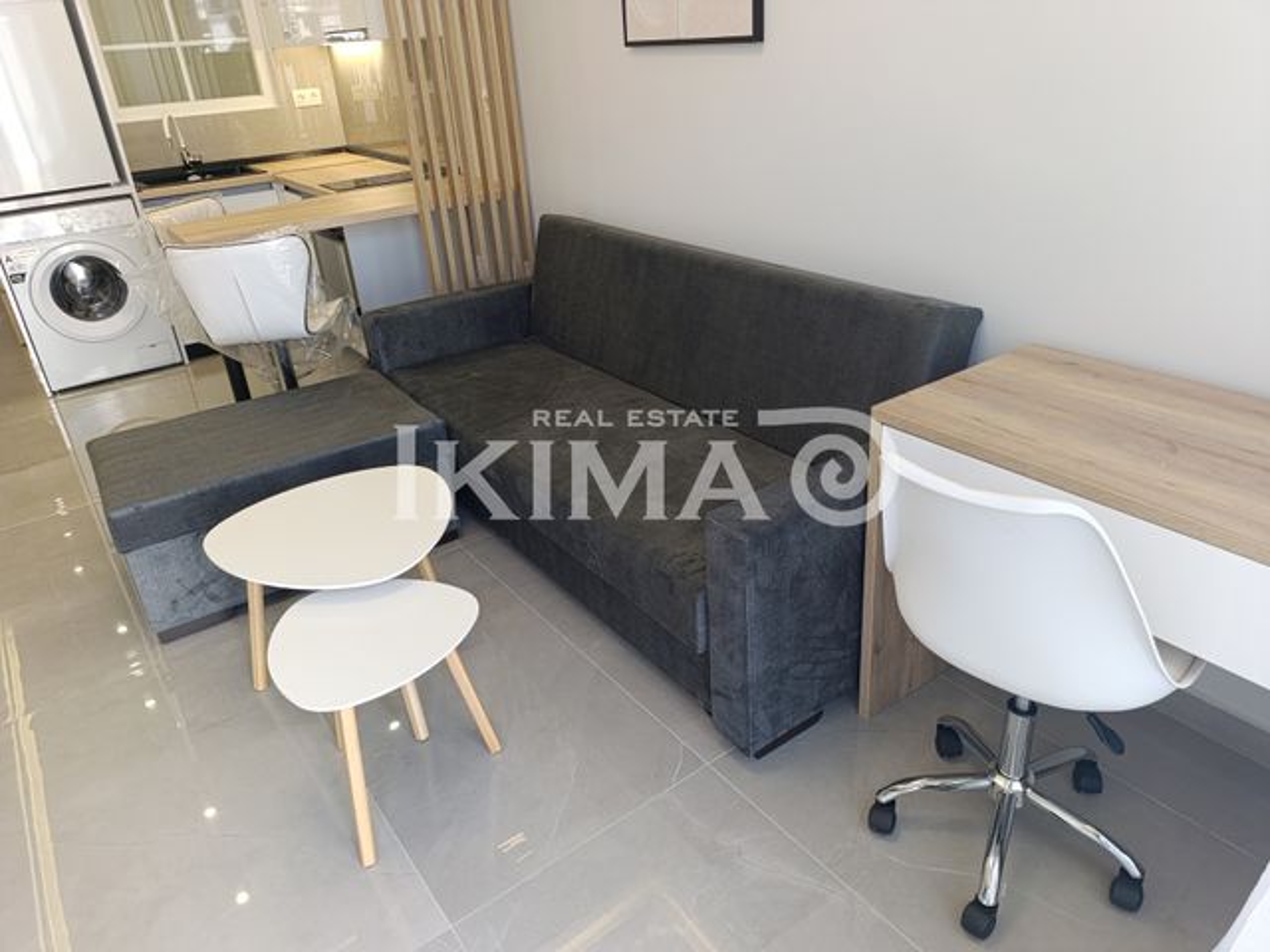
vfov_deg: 58.9
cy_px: 476
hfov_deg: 73.9
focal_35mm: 23
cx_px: 635
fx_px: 844
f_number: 1.6
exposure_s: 1/100
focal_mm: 6.14
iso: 320
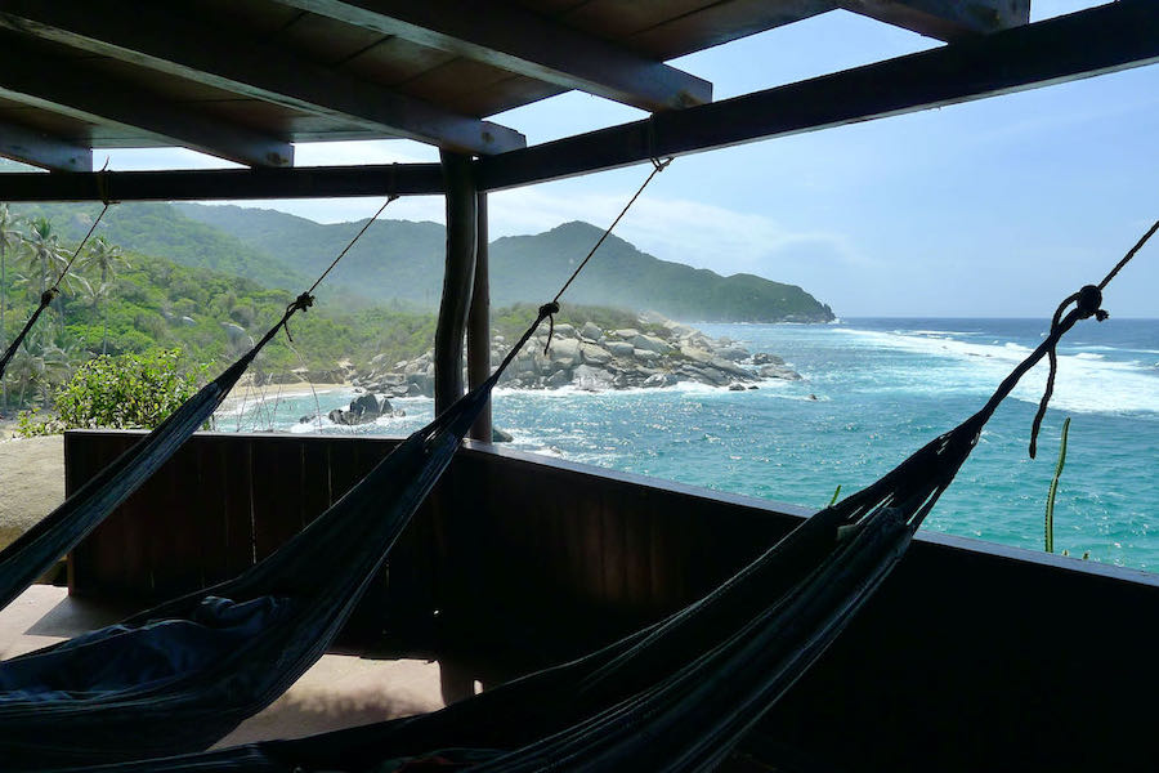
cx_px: 580
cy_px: 386
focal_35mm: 24
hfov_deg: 73.7
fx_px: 773
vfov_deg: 53.1
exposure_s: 1/800
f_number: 4
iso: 125
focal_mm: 5.1
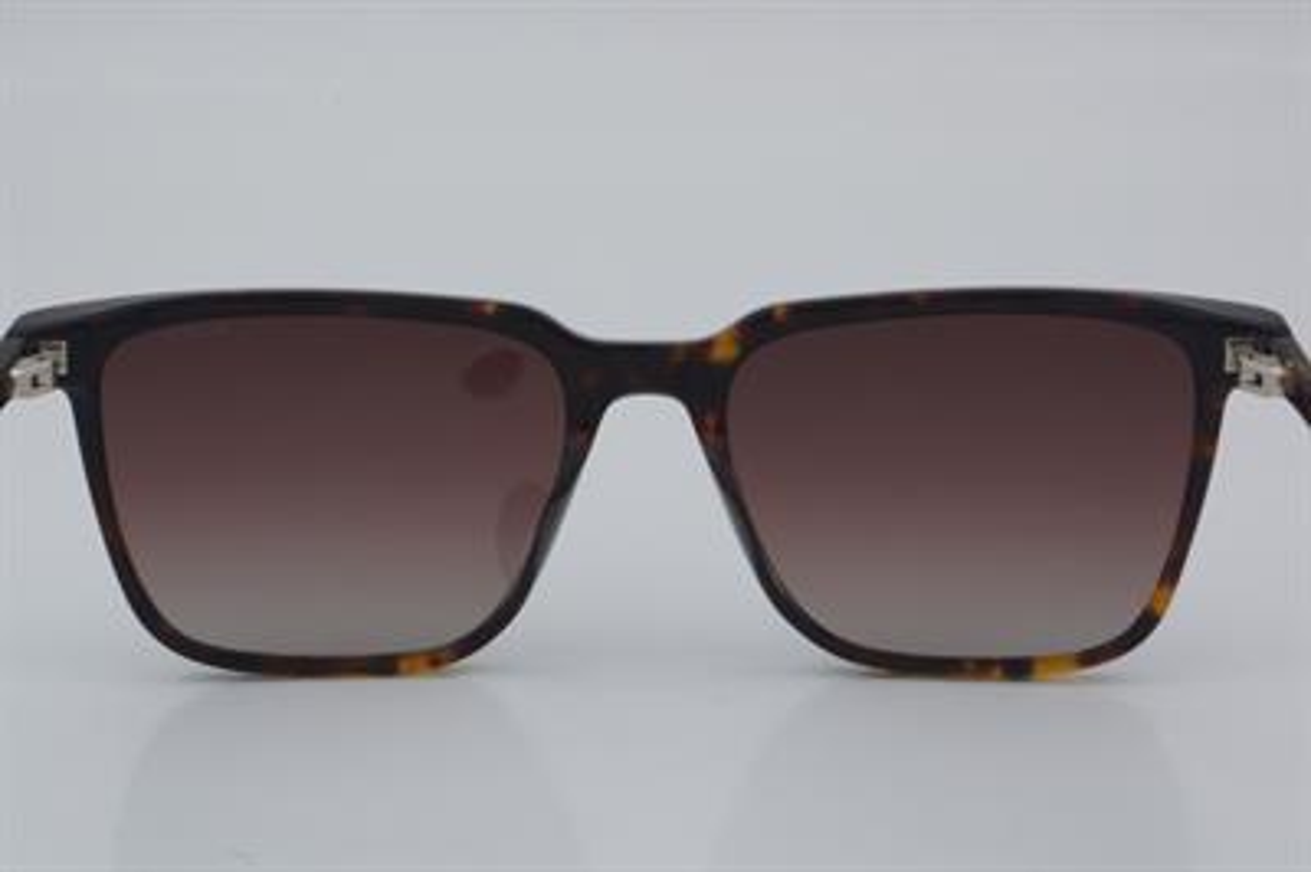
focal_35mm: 82
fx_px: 3002
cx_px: 656
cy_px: 436
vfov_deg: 16.5
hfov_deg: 24.6
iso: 100
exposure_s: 1/4
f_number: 32
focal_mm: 55
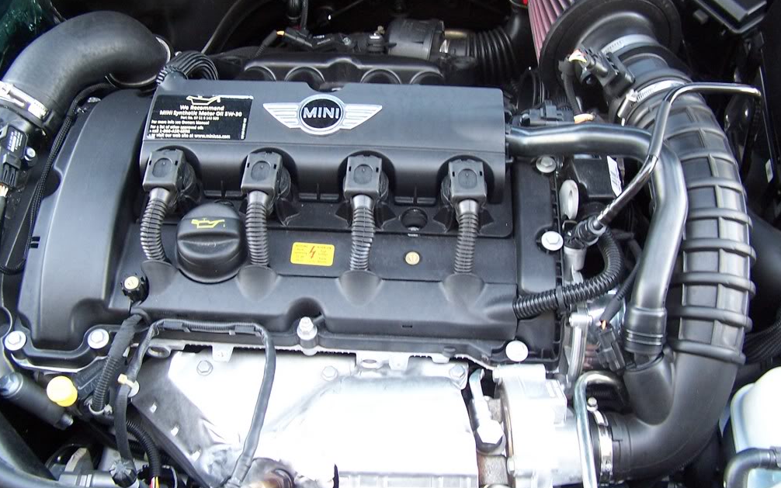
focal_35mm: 41
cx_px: 388
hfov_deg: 48.2
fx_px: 873
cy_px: 220
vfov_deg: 31.2
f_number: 2.8
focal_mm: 6.3
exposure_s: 1/30
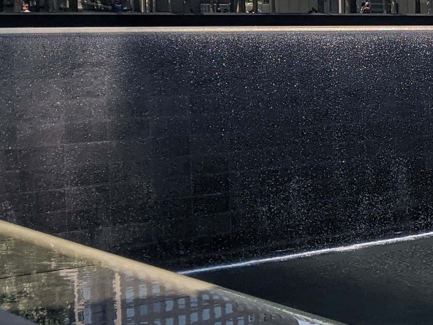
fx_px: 1238
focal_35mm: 99
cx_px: 640
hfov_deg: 17.8
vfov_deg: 14.9
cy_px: 143
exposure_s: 1/1466
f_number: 1.8
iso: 47
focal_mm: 4.44
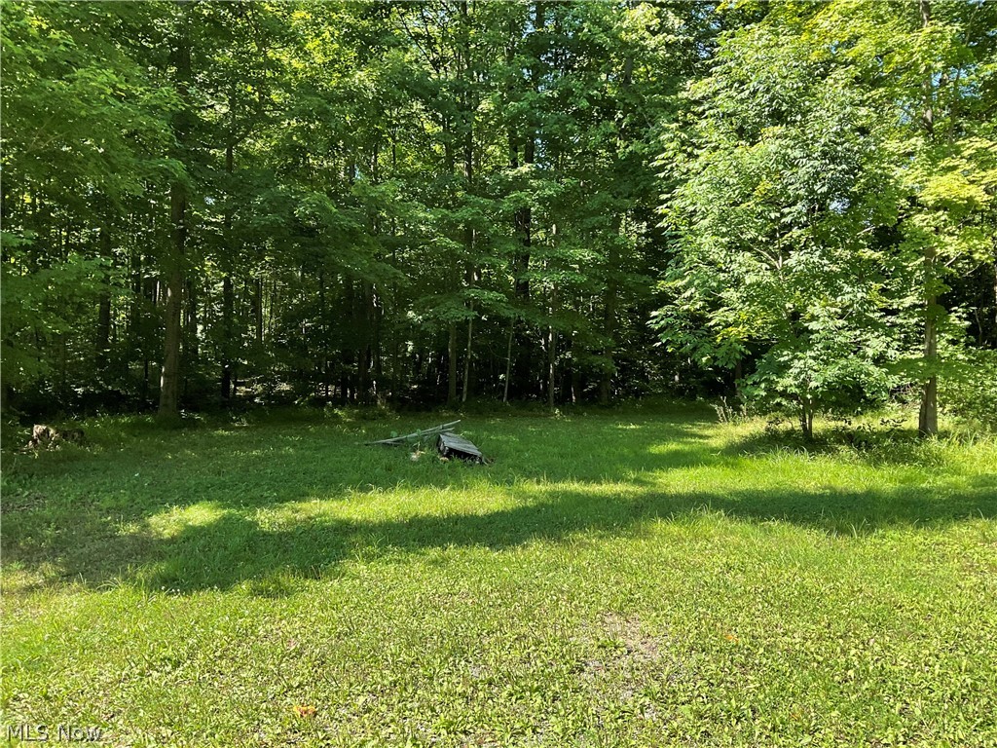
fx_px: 835
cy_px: 374
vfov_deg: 48.2
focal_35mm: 29
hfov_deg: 61.7
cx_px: 498
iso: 16
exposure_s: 1/344
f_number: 1.8
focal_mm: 3
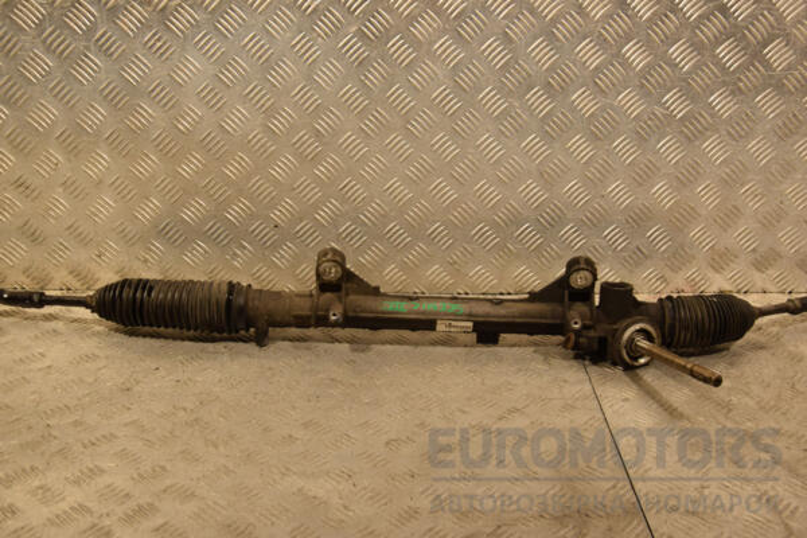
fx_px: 1076
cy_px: 269
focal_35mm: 48
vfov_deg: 28.1
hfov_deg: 41.1
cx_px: 404
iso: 800
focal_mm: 32
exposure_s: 1/160
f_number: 6.3
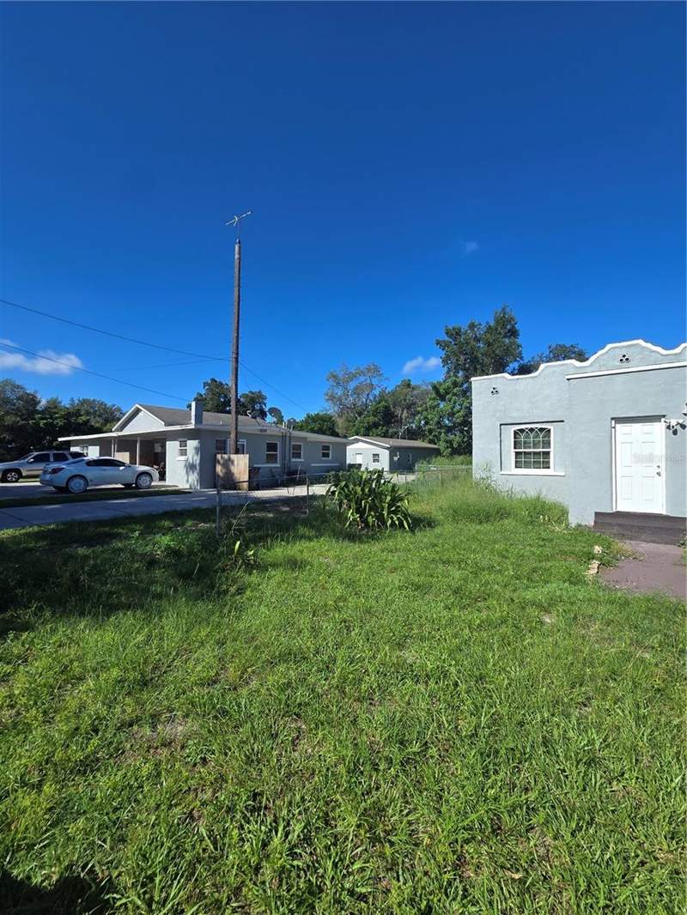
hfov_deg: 89.9
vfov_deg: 106.2
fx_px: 344
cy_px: 458
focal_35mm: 13
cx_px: 344
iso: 50
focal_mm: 2.2
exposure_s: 1/2346
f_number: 2.2
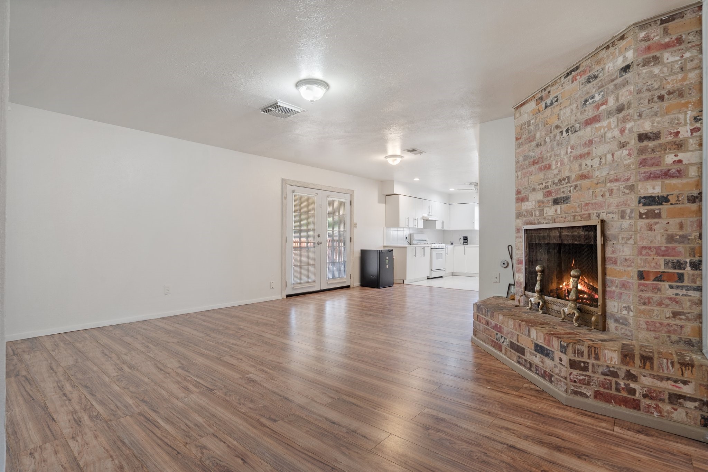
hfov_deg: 93.3
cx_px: 354
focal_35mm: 17
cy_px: 236
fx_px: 334
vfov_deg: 70.4
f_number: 8
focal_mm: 17
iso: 200
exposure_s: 1.6
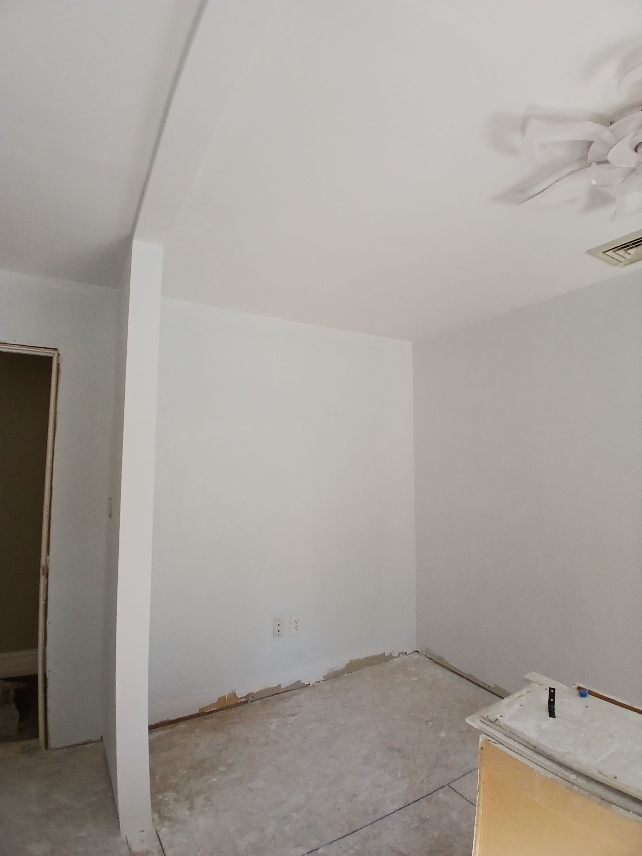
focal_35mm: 17
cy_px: 428
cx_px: 321
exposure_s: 1/60
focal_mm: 1.4
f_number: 2.2
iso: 64
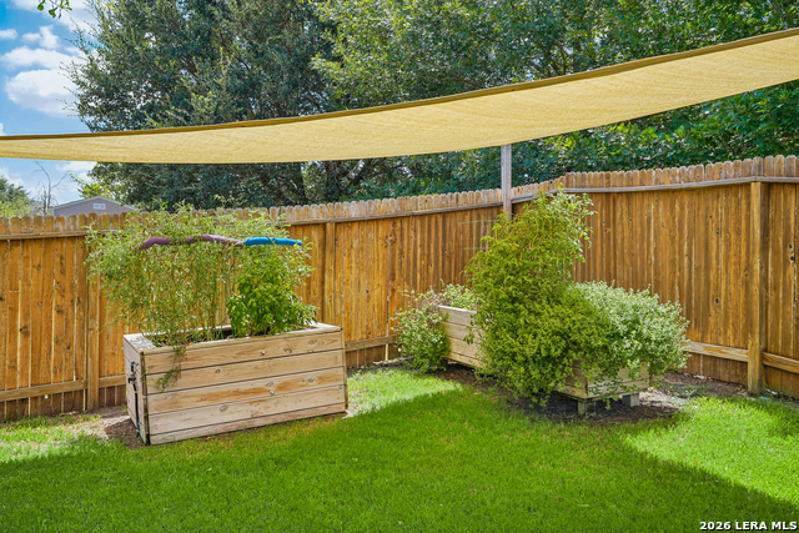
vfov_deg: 42.3
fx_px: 688
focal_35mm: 31
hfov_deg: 60.3
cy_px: 266
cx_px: 400
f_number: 8
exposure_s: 1/100
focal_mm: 31
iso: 100
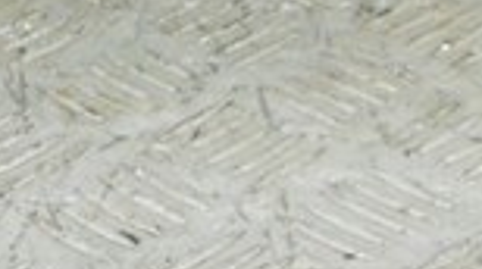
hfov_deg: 11.6
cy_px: -463
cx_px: 185
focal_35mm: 186
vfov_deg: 6.1
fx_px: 2373
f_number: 3.1
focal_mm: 6.72
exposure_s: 1/30
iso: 320
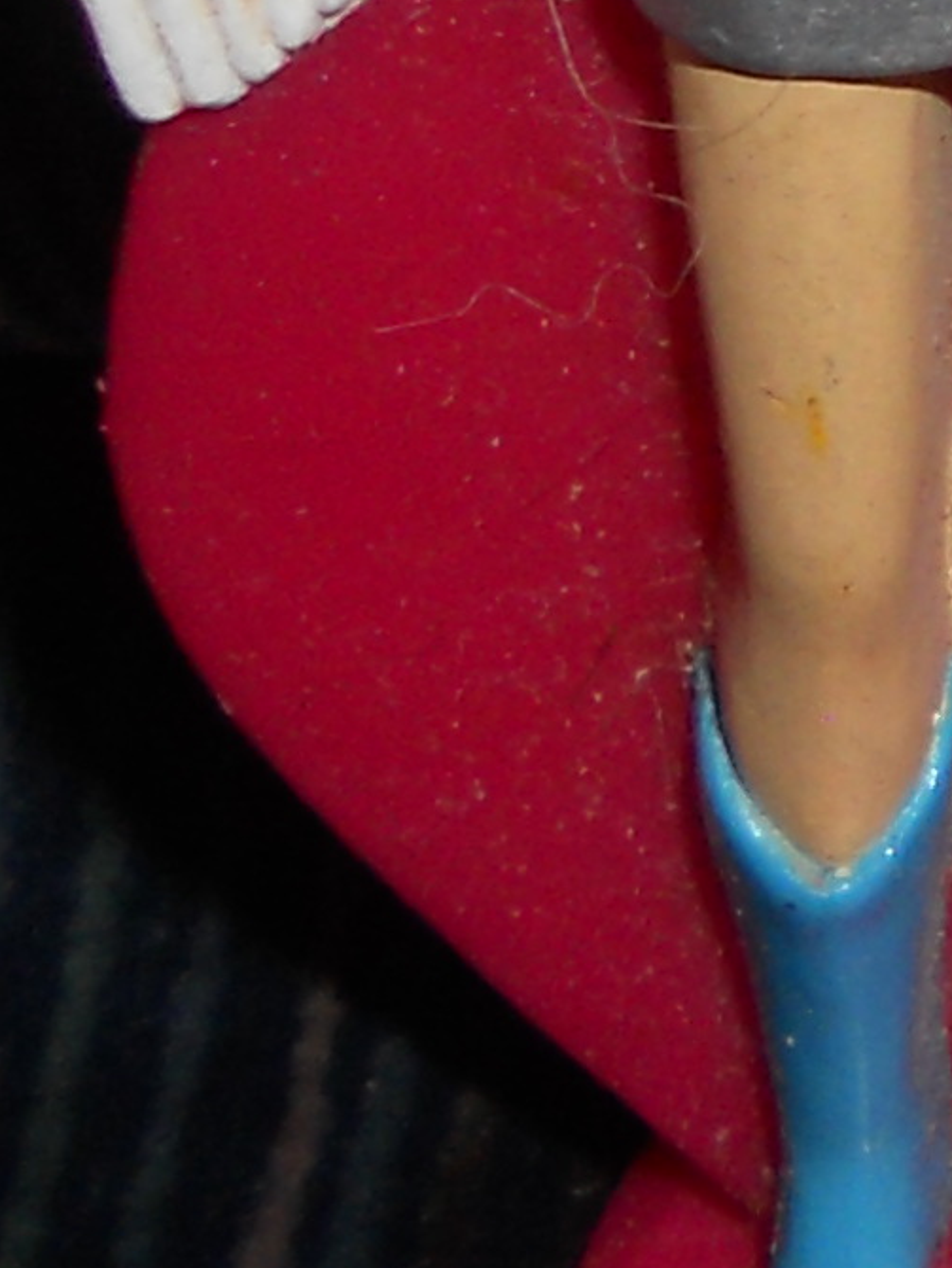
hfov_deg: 6.5
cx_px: 3524
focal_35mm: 191
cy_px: -59
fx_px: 6999
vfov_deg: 10.3
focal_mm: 5.8
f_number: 8.8
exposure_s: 1/25
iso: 80
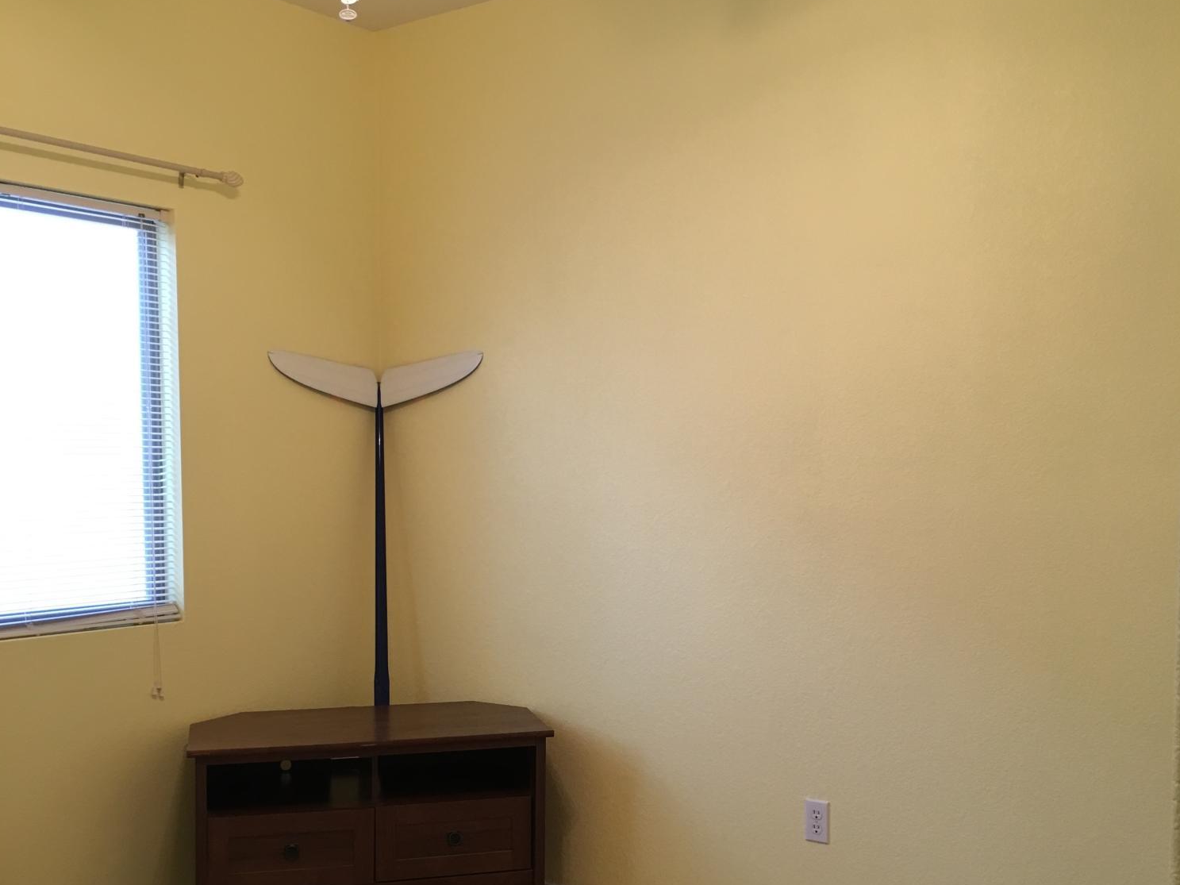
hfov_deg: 47.9
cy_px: 541
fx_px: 1329
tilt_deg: -3.1
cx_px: 589
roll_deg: -0.8
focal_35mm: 39
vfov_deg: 36.6
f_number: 2.2
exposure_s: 1/30
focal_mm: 4.15
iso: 80
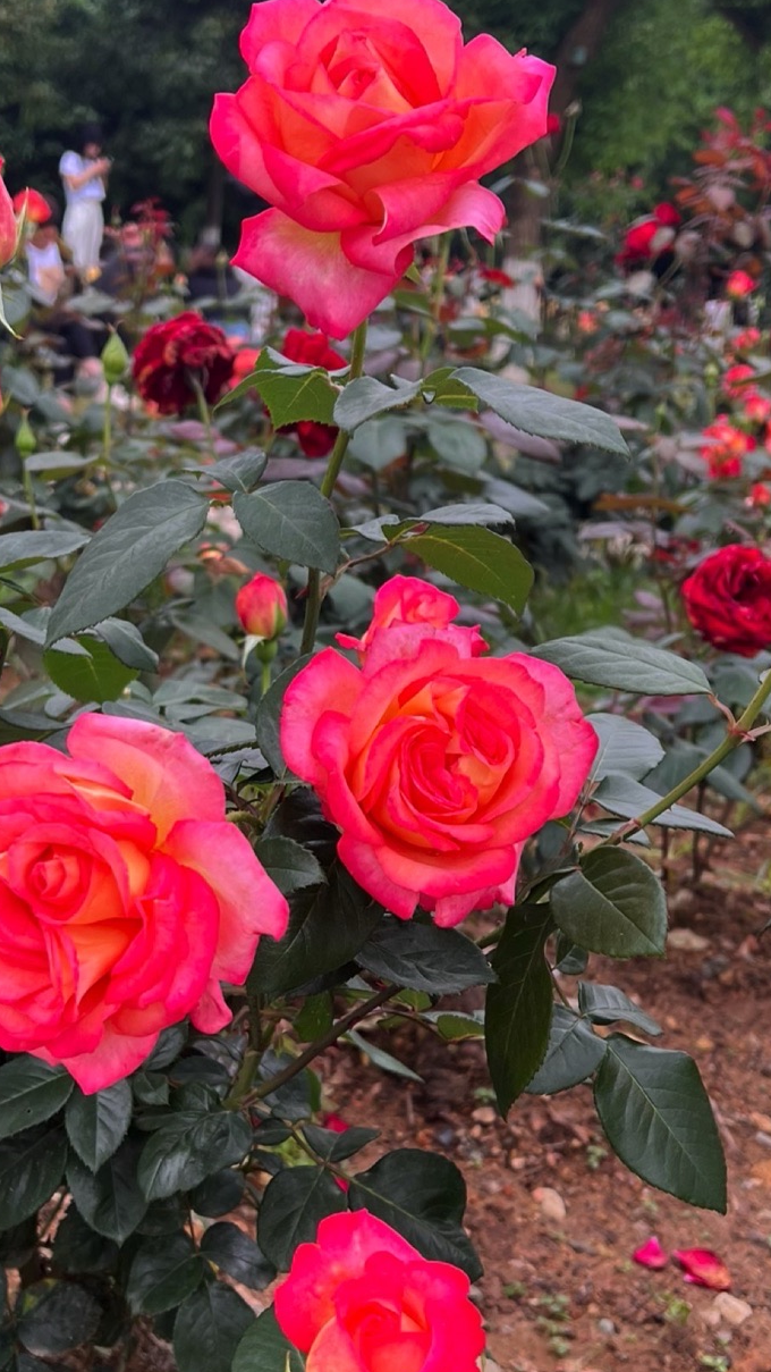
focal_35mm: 48
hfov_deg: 24.9
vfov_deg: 42.6
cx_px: 293
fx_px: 1745
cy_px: 840
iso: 40
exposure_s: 1/266
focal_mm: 5.7
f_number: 1.5
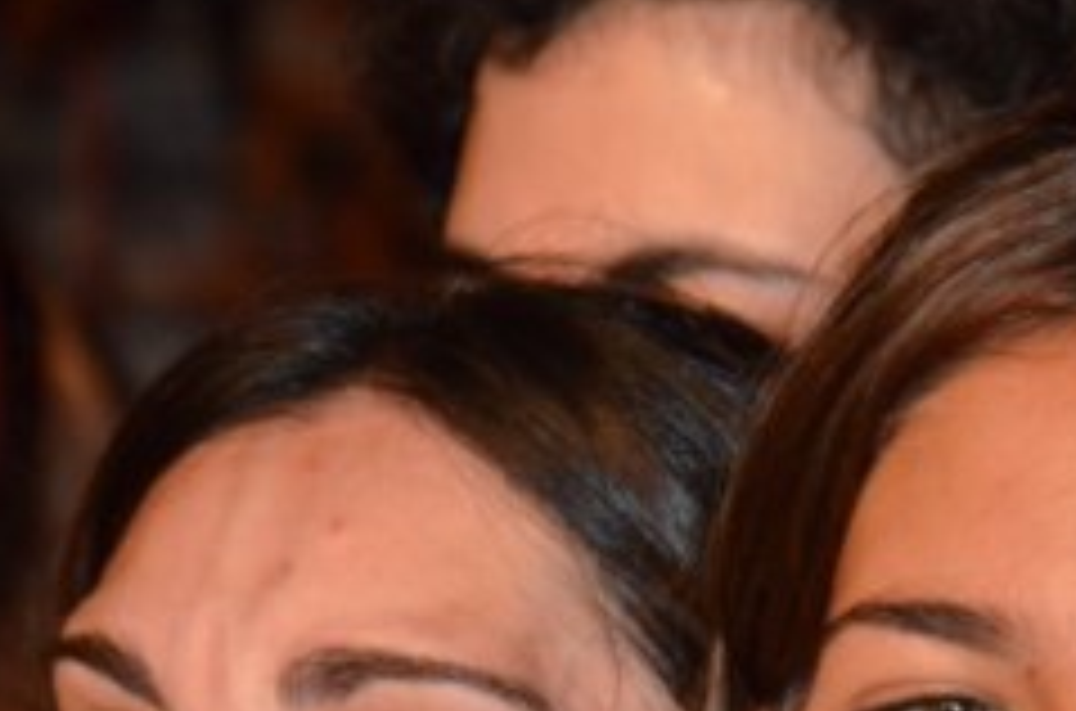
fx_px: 11030
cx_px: 1067
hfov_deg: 5.6
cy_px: 922
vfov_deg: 3.7
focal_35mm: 370
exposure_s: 1/60
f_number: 7.1
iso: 3200
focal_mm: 92
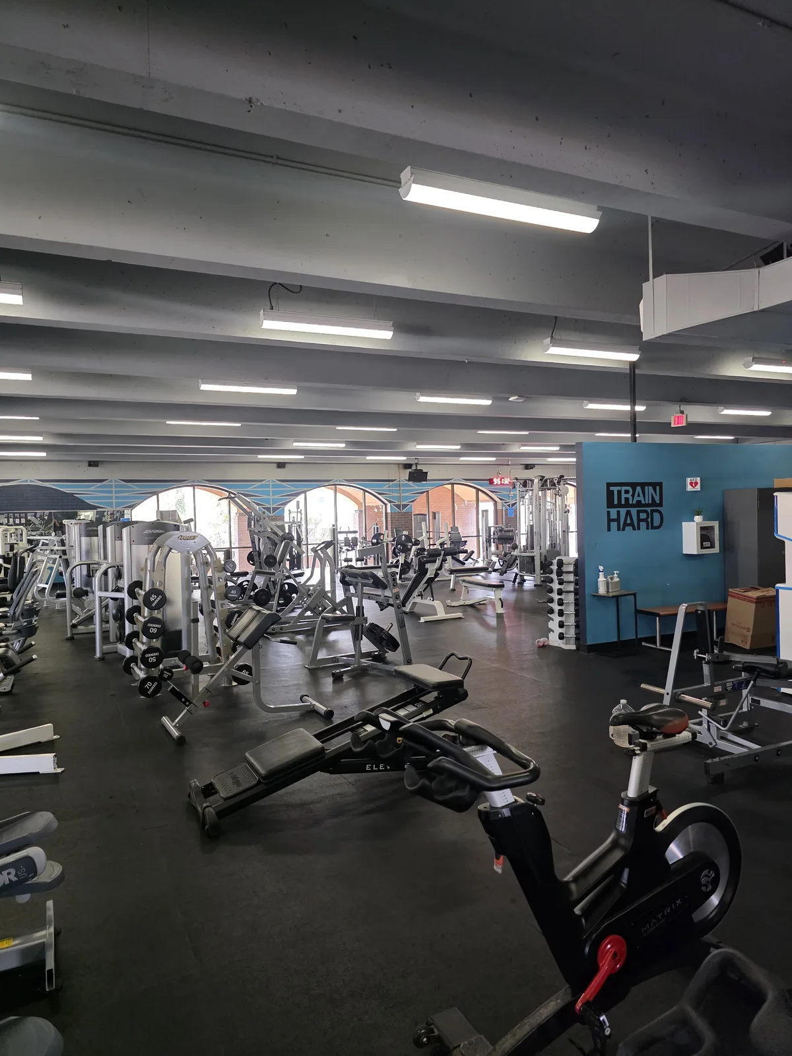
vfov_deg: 73.9
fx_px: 702
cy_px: 528
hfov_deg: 58.9
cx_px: 396
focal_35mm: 23
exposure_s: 1/120
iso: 800
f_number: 1.7
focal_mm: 6.3
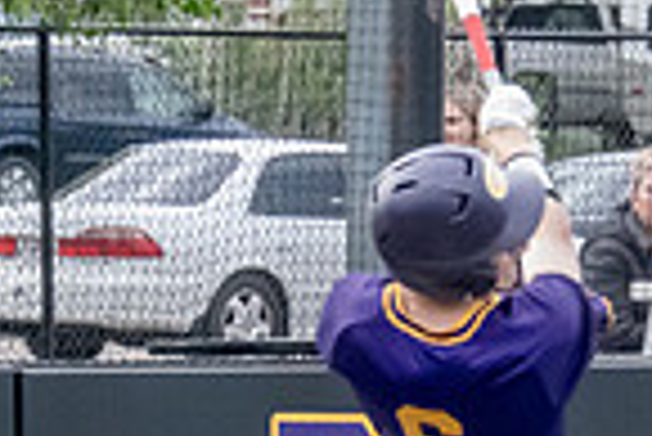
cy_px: 461
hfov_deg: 4.3
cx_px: 454
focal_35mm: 479
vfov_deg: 2.9
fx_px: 8684
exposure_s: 1/2000
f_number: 5
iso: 5000
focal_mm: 80
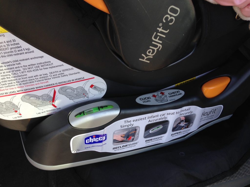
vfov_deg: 42.9
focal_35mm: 33
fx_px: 238
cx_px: 125
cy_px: 94
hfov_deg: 55.4
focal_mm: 4.12
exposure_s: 1/188
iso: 50
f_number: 2.4
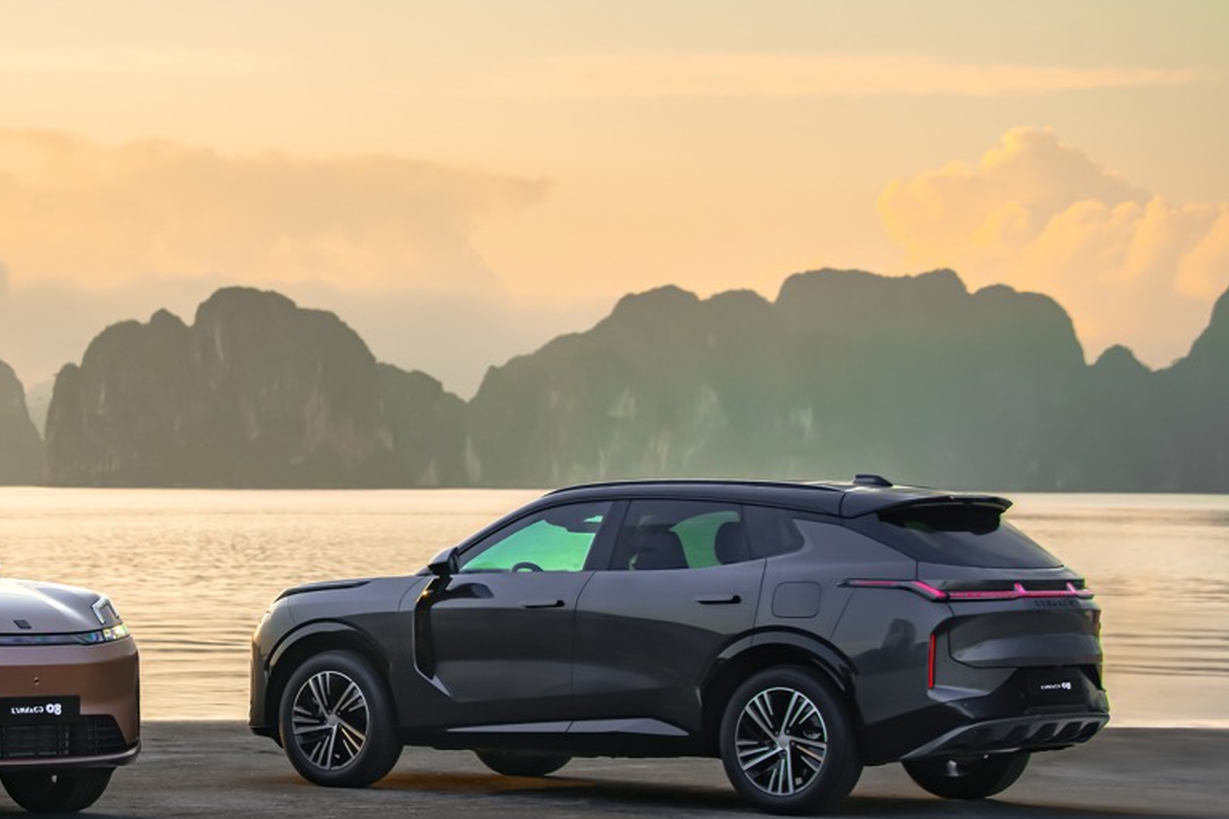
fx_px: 3992
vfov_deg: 11.7
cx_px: 210
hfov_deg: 17.3
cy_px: 425
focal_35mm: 117
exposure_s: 1/250
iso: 500
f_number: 5
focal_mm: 70
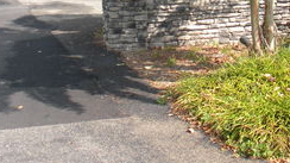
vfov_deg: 14.5
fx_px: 615
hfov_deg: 26.5
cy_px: -49
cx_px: 176
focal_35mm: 80
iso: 64
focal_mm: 6.3
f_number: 3.5
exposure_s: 1/306
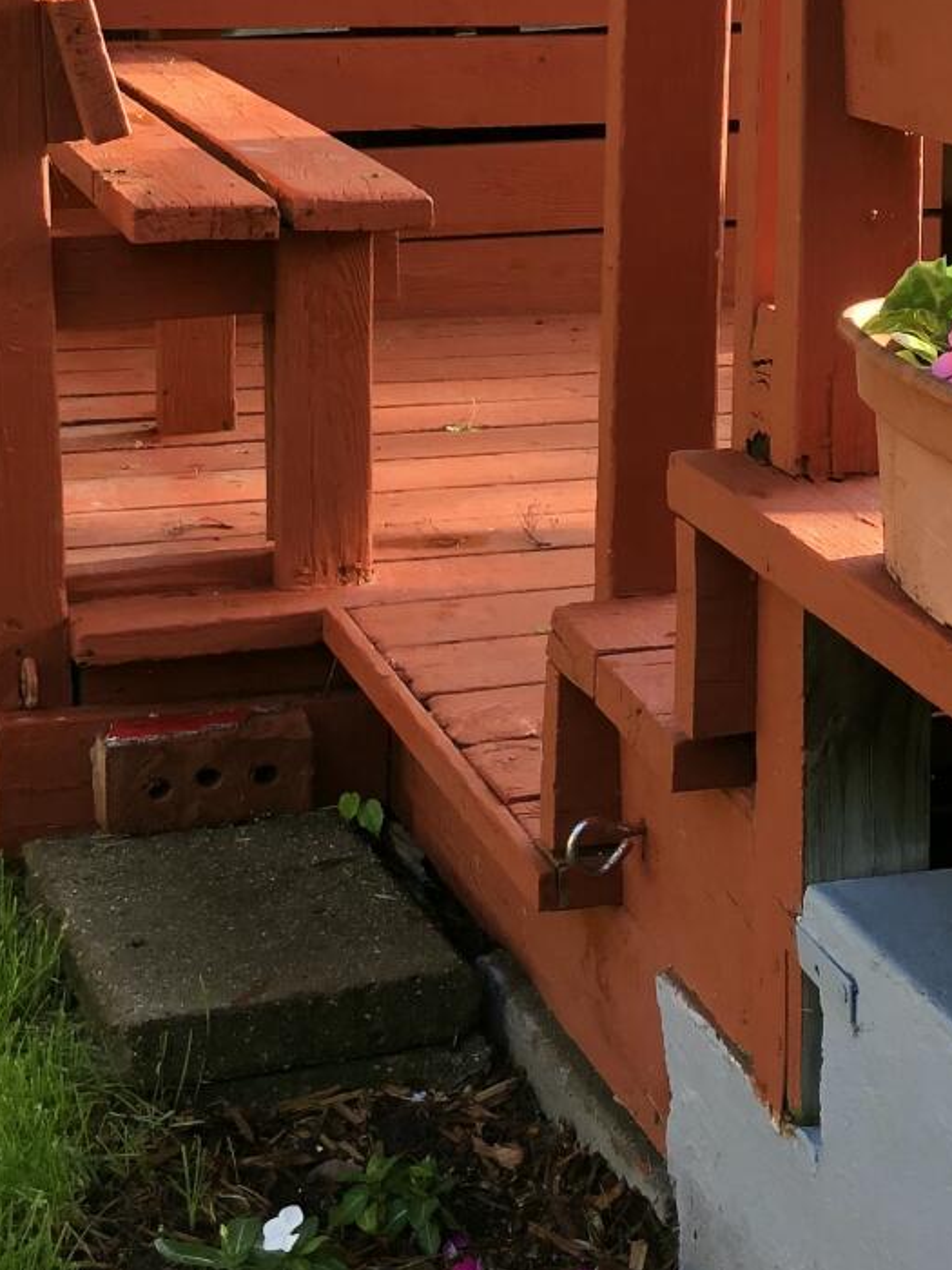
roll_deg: -0.6
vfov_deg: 24.0
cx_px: 798
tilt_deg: -7.6
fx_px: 2934
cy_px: 223
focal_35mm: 80
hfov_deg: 18.2
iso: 40
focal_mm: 3.99
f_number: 1.8
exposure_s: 1/120
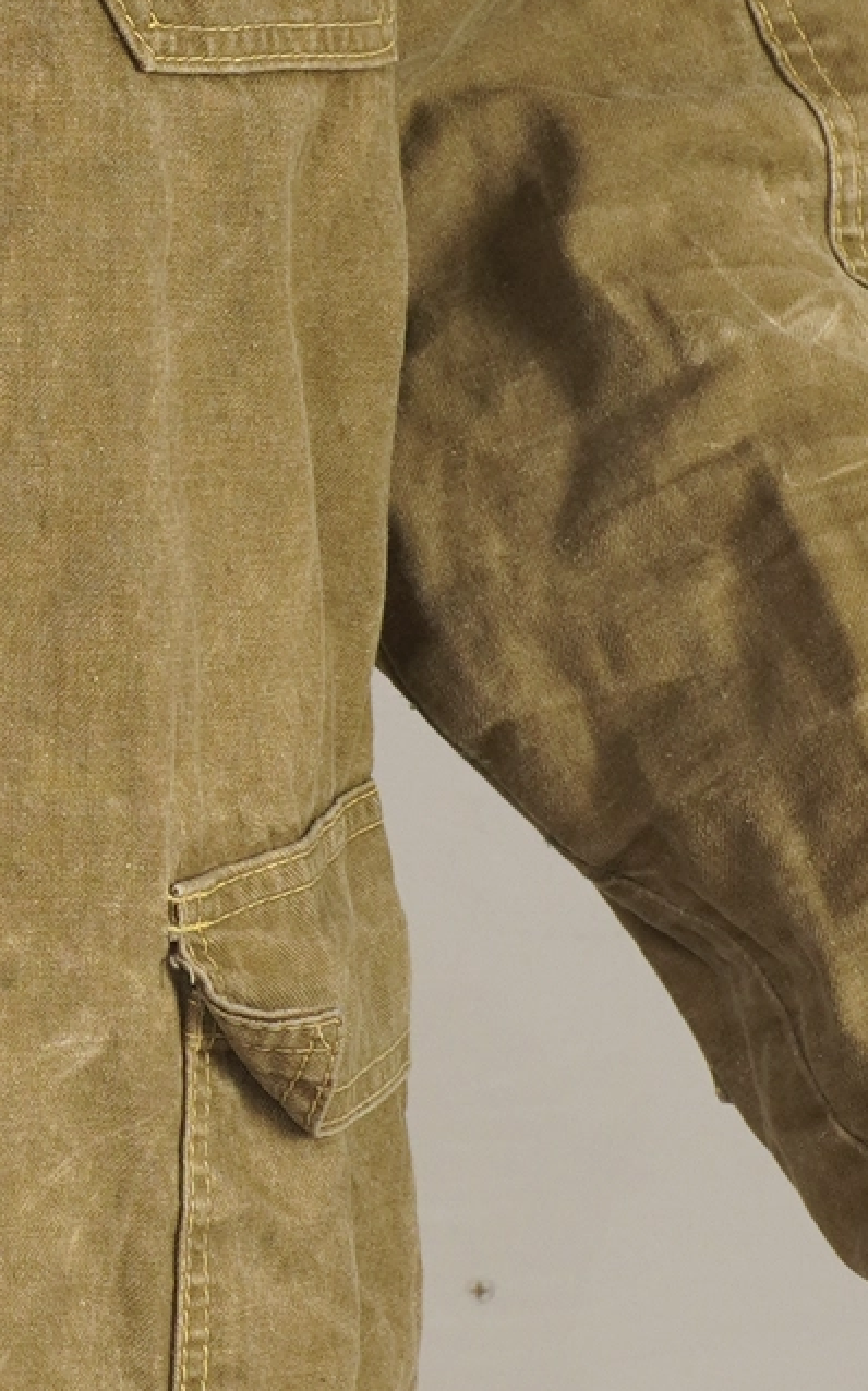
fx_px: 8376
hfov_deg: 5.8
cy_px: 338
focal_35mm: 221
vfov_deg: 9.5
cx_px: -593
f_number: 8
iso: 200
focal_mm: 32
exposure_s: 1/10
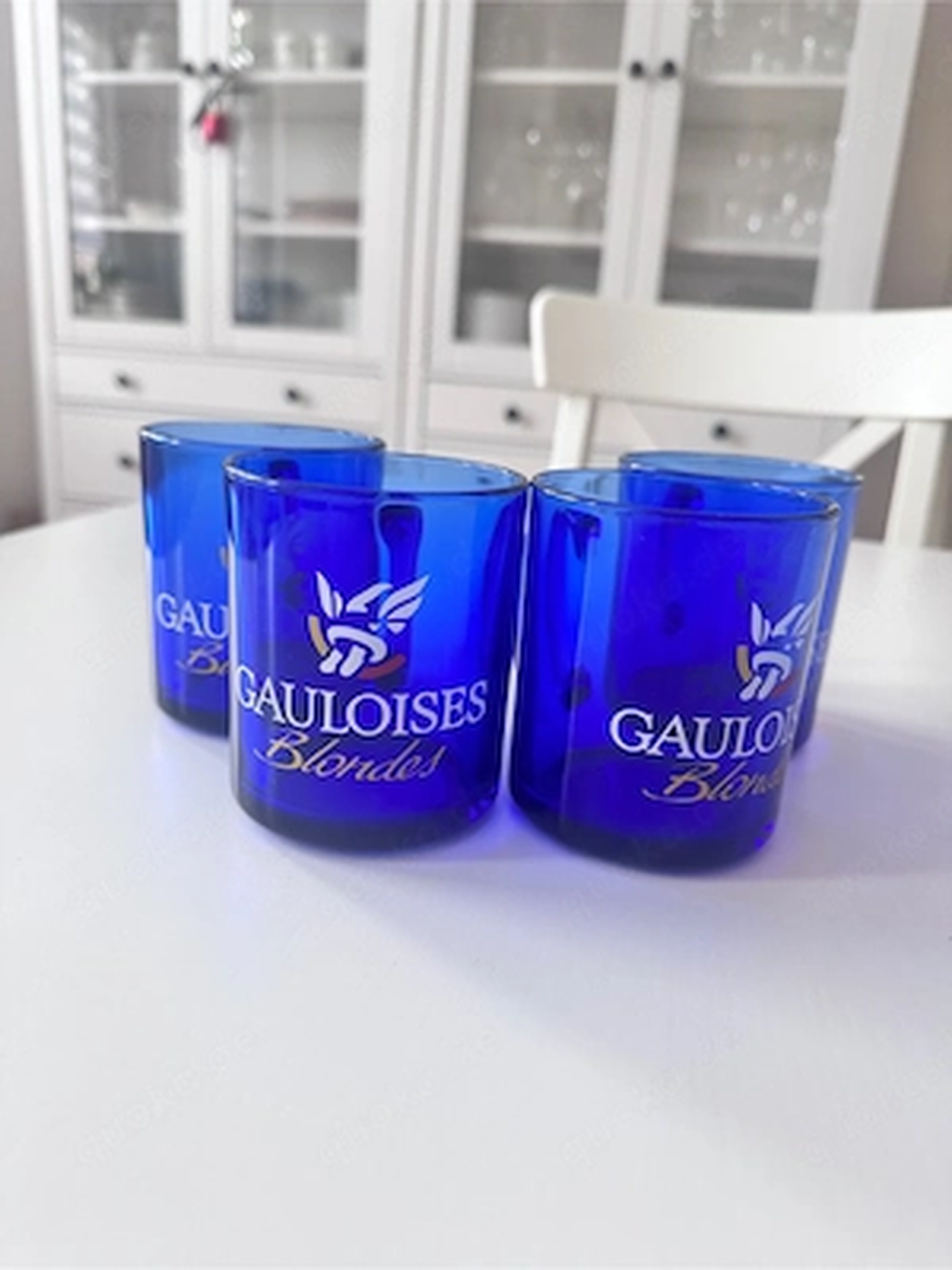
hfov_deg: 56.8
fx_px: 880
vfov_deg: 71.6
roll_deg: -4.2
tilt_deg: -17.3
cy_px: 635
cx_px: 476
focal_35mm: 24
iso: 200
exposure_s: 1/99
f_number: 1.78
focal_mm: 6.76
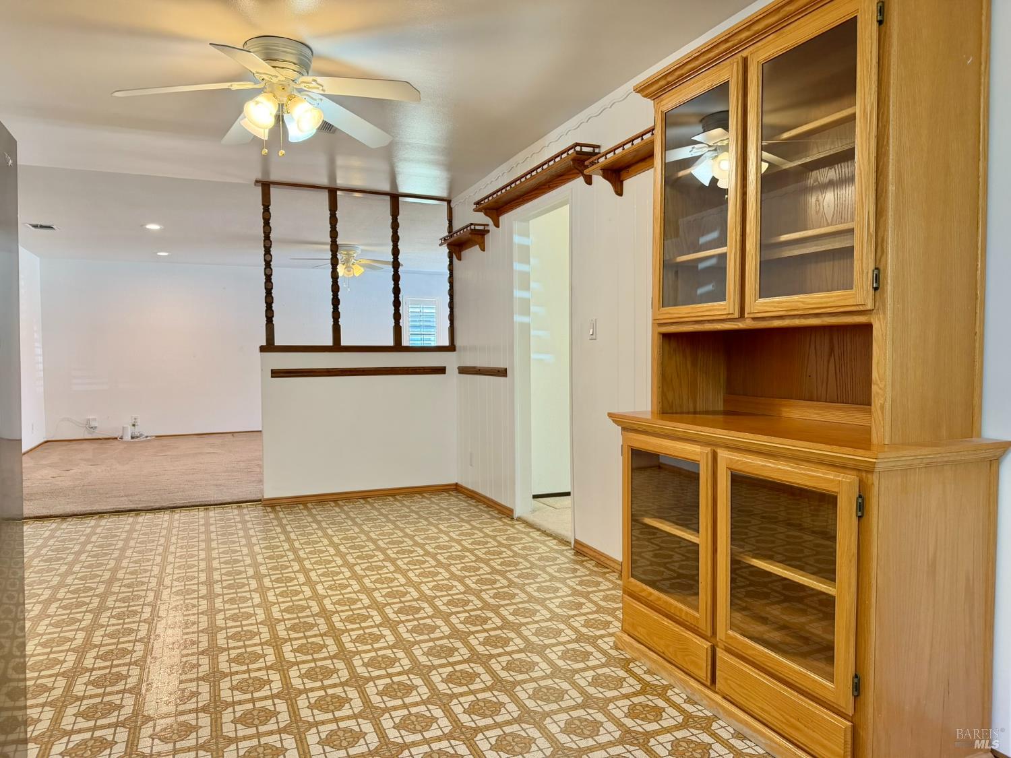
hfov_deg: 71.6
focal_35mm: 24
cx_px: 506
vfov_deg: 56.8
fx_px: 701
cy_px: 379
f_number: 1.78
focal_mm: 6.76
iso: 250
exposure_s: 1/60
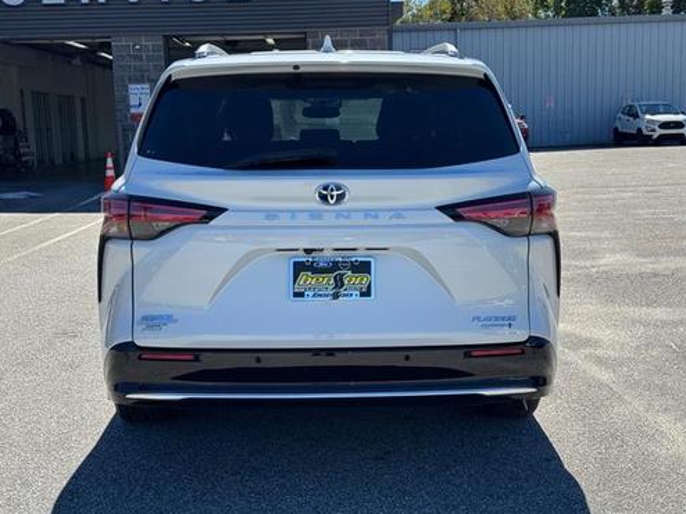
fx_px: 971
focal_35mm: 49
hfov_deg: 38.9
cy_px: 257
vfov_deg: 29.7
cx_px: 343
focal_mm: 6.76
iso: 64
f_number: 1.78
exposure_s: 1/3425
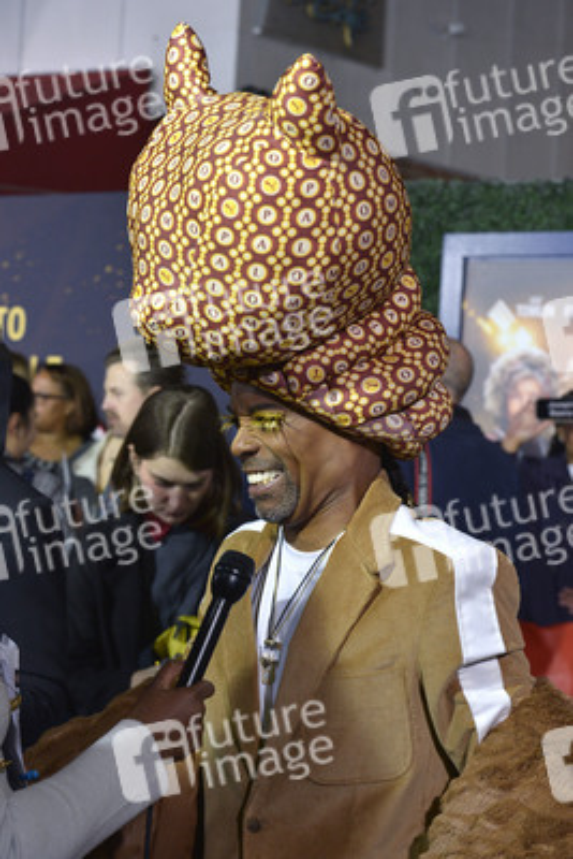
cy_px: 430
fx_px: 1670
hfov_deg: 19.5
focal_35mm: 70
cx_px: 286
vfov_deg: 28.8
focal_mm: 70
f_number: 6.3
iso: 2000
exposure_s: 1/320
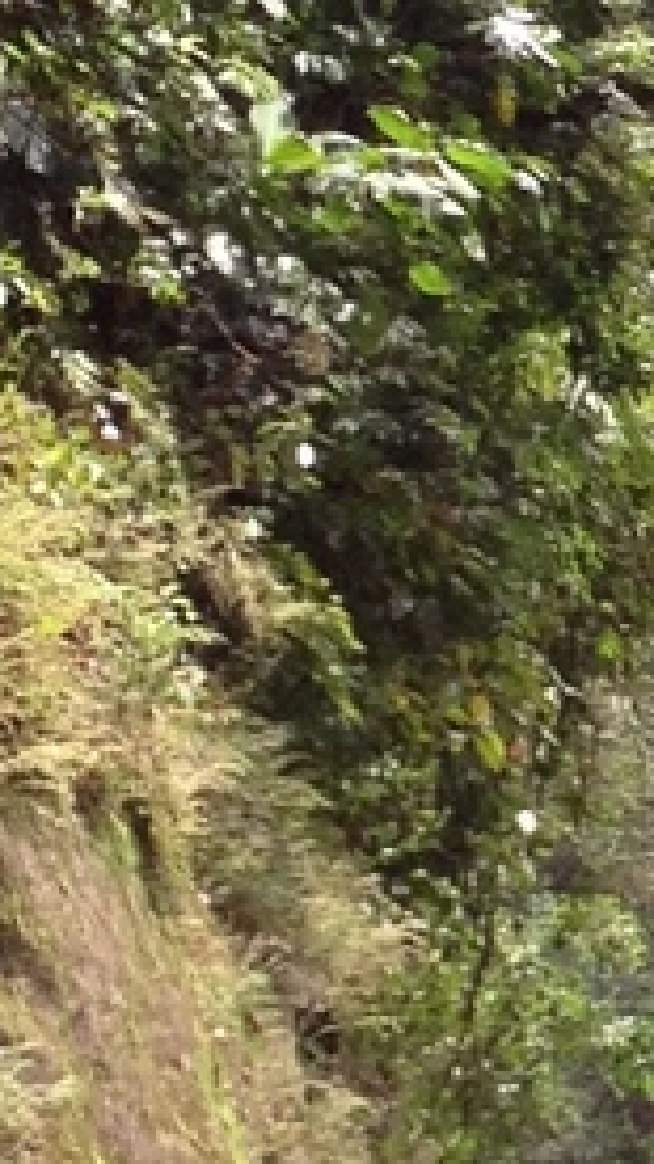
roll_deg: +2.3
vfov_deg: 9.8
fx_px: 6822
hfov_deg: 5.3
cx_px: 1473
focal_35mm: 221
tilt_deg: +7.3
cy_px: 666
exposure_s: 1/276
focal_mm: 4.28
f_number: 2.4
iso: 50
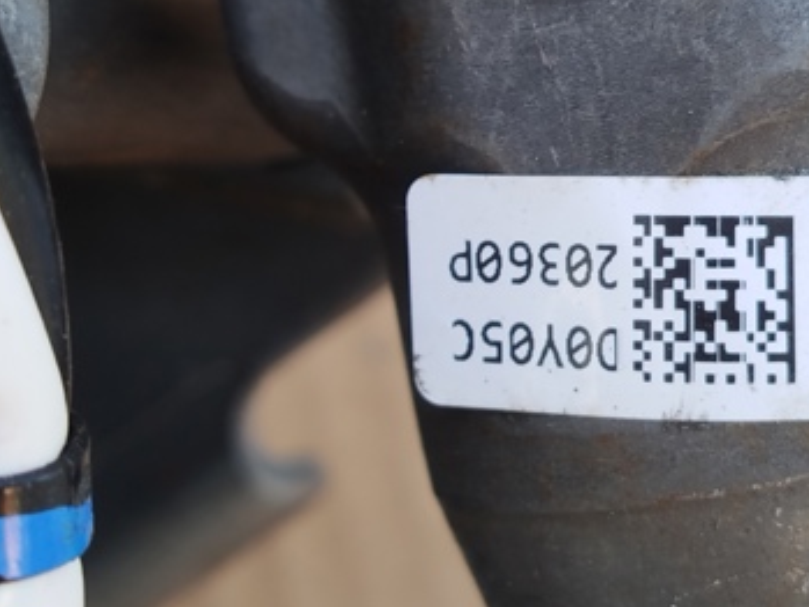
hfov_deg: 22.2
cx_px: 496
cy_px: 204
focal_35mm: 88
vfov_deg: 16.8
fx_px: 2057
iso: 80
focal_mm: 5.31
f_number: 1.7
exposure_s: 1/50
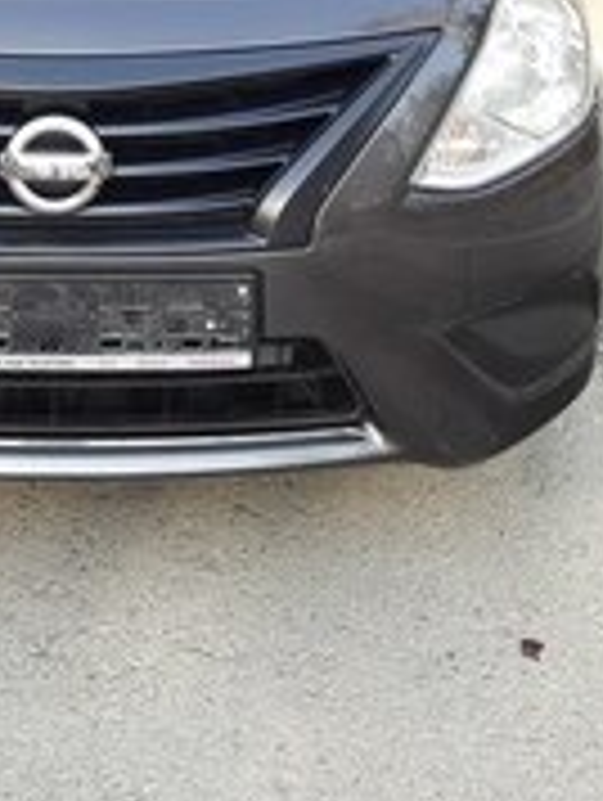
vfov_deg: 23.3
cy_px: -112
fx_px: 1807
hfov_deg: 18.6
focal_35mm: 78
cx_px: 63
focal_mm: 3.7
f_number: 1.9
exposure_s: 1/119
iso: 40
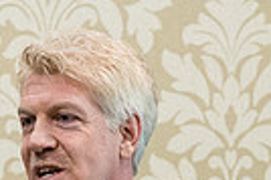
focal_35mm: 1300
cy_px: 304
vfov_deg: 1.1
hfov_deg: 1.6
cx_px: 150
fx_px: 9774
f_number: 3.5
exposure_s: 1/200
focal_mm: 200
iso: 3200
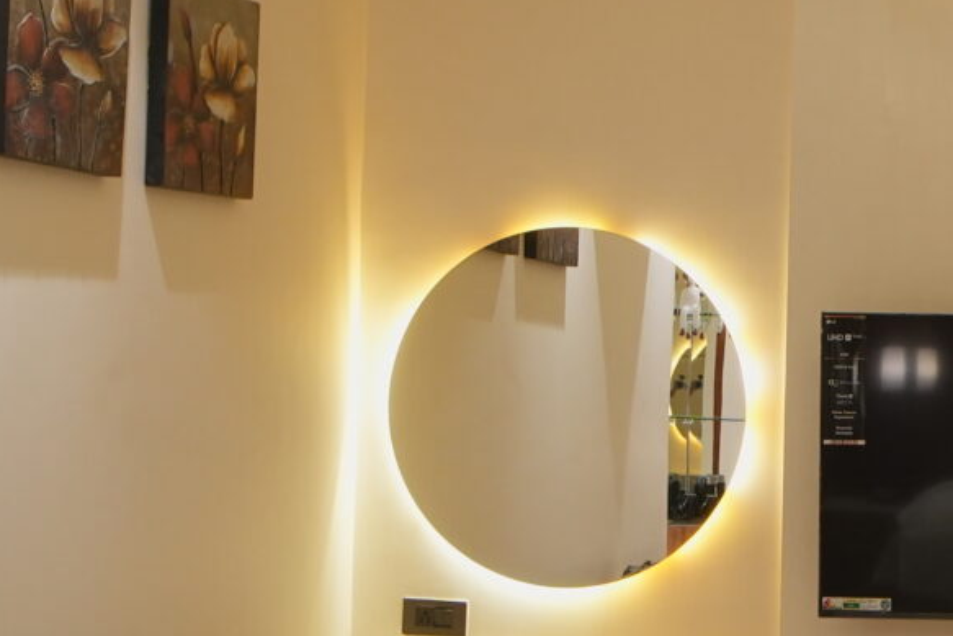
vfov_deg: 17.2
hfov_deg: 23.2
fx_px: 2092
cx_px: 1193
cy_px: 423
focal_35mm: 79
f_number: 4.5
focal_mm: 18
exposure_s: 1/100
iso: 1000
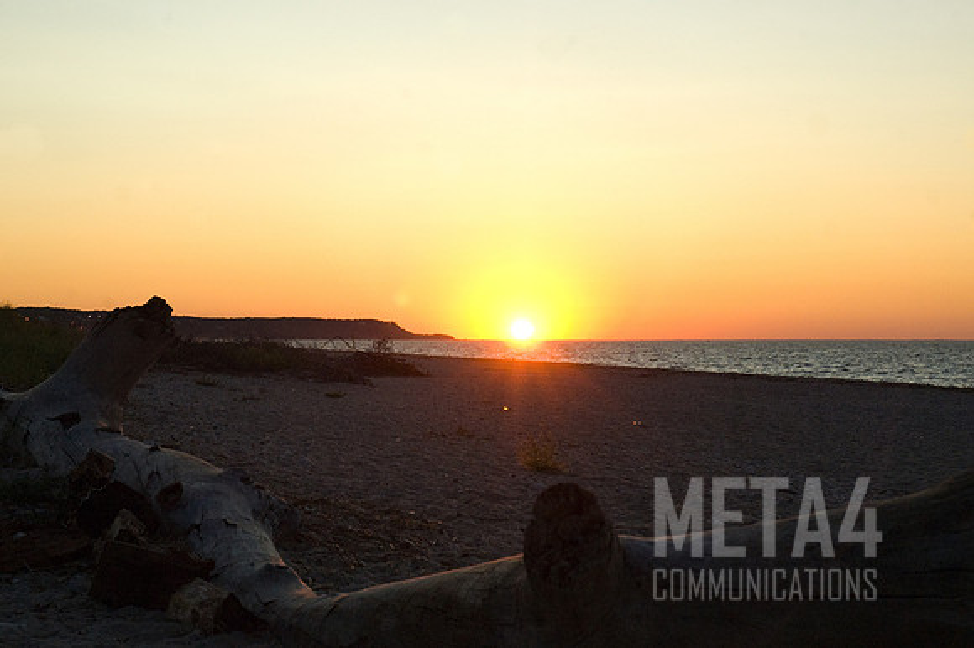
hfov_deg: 31.3
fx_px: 1736
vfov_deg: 21.2
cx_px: 487
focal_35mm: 64
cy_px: 324
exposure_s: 1/500
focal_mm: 40
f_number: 8
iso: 1250
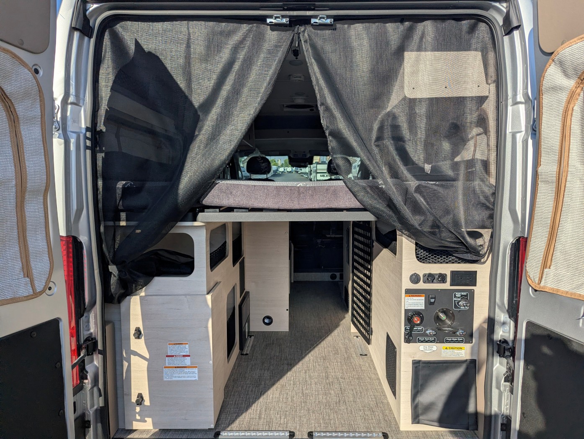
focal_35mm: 24
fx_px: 405
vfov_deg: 56.9
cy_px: 220
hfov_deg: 71.5
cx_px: 292
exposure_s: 1/3058
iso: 46
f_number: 1.85
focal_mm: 6.81
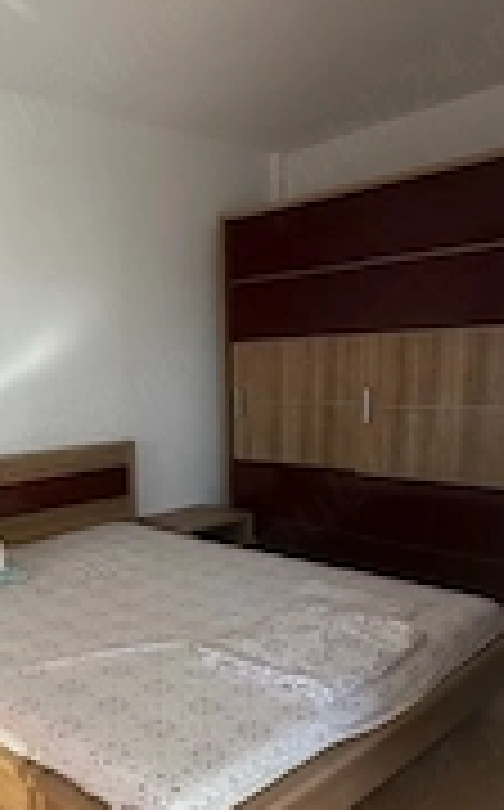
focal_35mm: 33
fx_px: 728
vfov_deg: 57.5
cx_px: 140
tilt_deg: -12.3
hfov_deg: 37.5
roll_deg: +0.9
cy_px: 508
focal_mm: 2.22
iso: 125
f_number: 2.2
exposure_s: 1/121
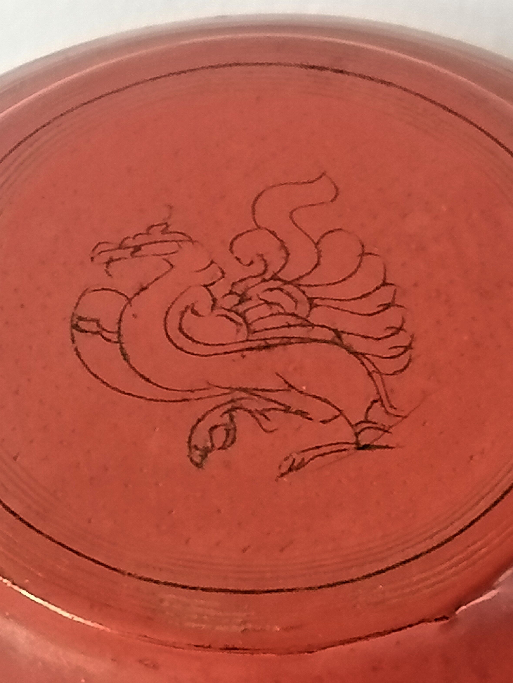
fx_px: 2726
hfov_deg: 10.7
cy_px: 418
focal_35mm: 138
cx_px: 267
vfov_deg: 14.3
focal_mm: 5.4
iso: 320
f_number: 1.8
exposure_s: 1/33.3
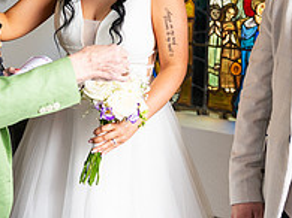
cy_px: 29
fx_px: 843
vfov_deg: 14.6
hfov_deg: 19.3
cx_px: 28
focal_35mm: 100
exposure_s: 1/160
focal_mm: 35
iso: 640
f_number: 3.5
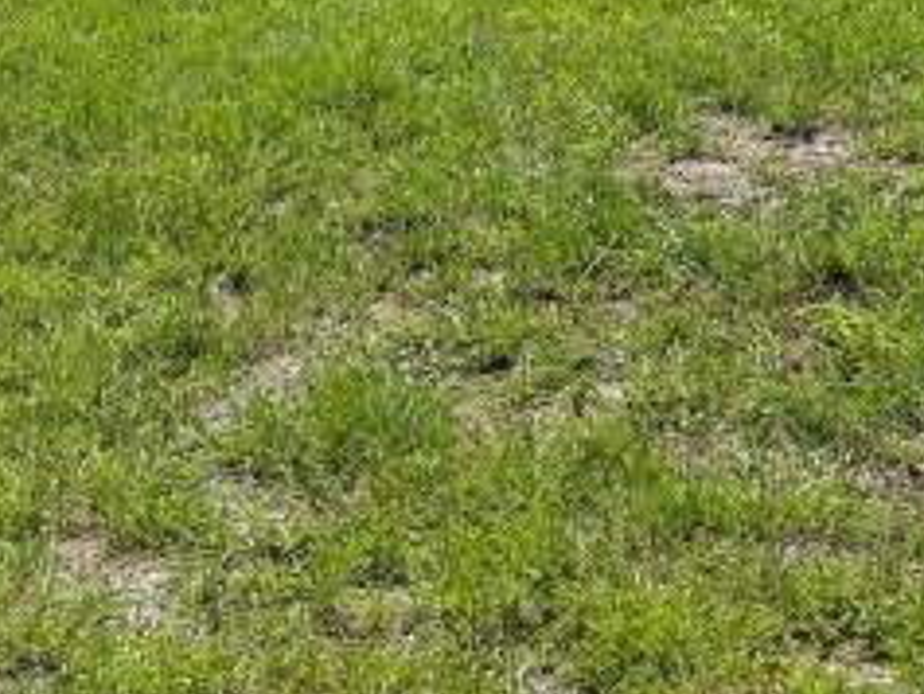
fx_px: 2163
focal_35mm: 81
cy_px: -160
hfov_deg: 24.1
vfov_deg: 17.3
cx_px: 409
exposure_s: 1/4975
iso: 100
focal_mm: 6.76
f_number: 1.78
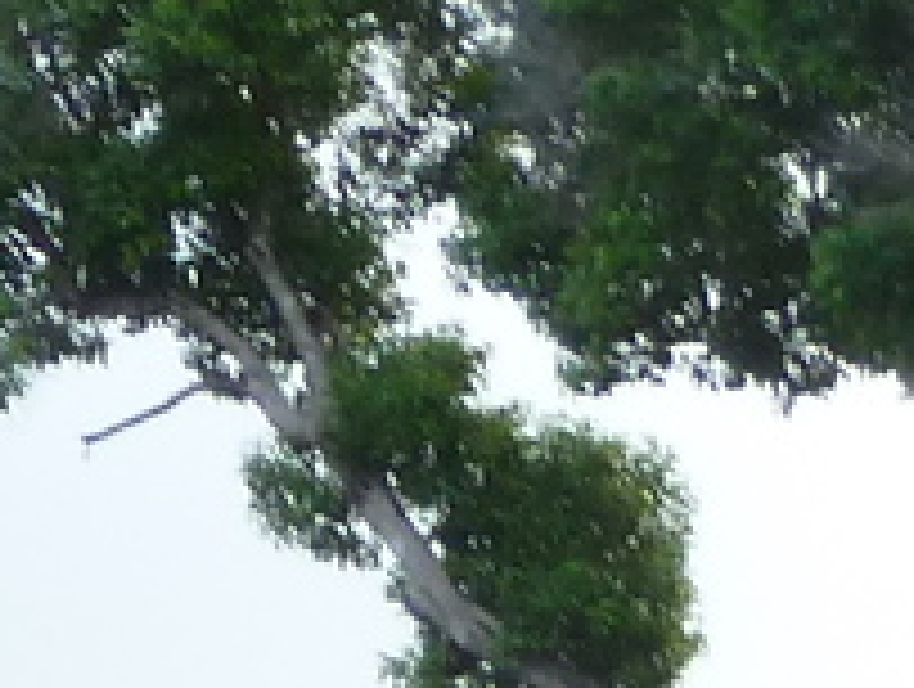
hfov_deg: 4.7
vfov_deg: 3.5
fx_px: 10818
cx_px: -1441
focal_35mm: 409
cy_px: 2316
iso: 160
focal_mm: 8.5
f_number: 3.8
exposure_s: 1/40
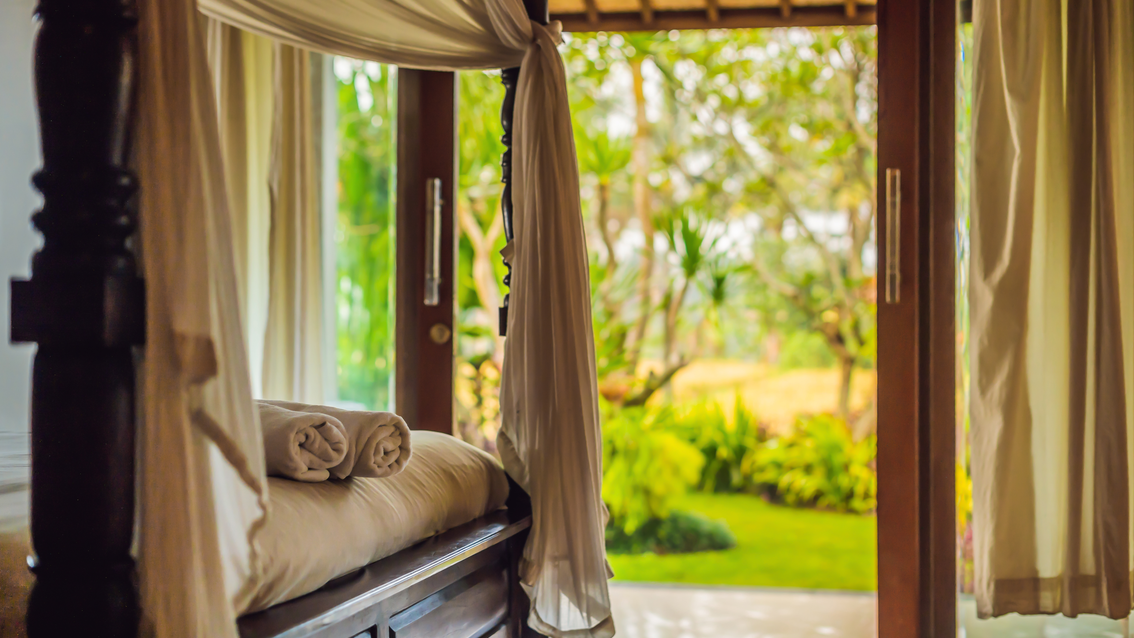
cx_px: 561
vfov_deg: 22.6
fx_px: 1594
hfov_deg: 39.2
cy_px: 312
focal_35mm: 53
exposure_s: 1/100
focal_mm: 50
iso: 320
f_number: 2.2
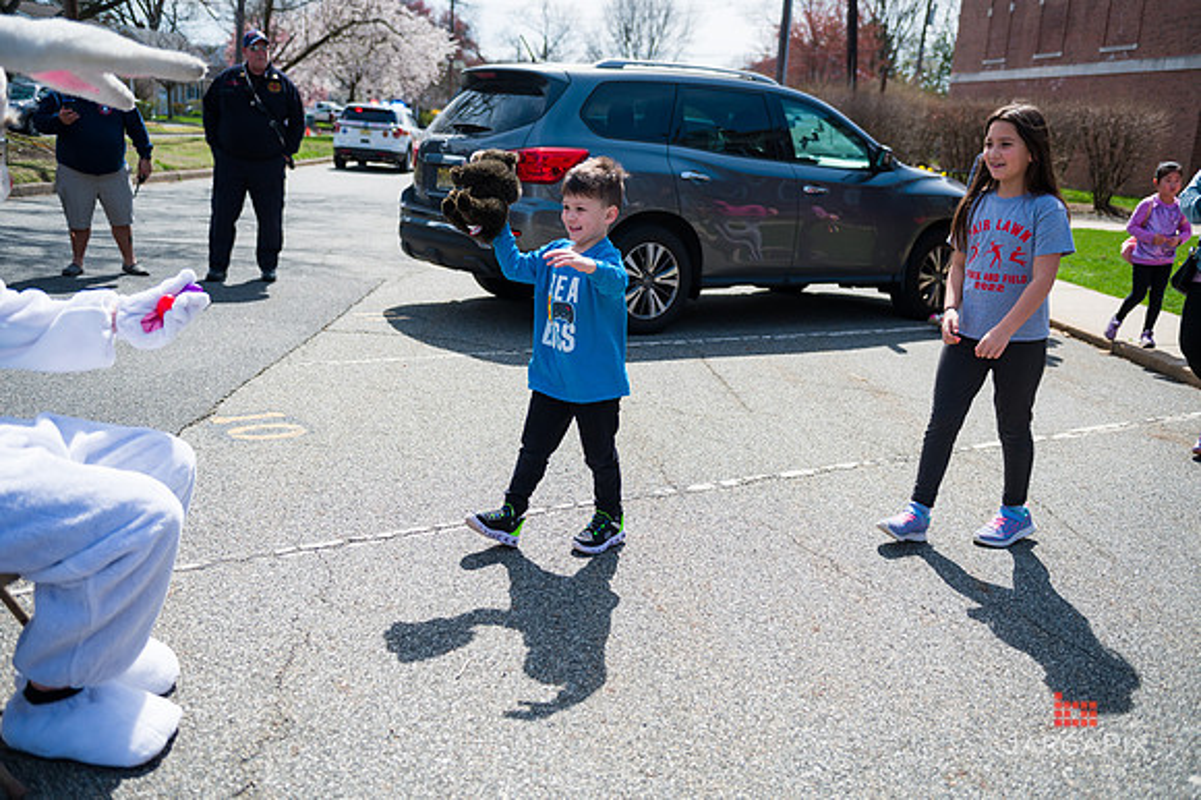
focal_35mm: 34
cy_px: 400
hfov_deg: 55.8
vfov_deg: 38.8
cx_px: 600
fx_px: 1134
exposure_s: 1/3200
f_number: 4
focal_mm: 34
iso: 200
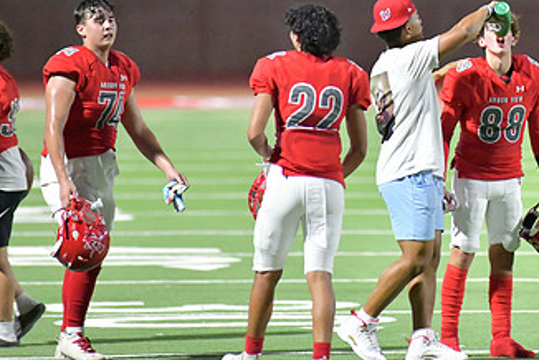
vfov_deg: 2.6
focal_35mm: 533
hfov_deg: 3.9
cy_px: 87
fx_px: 7987
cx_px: 470
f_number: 3.5
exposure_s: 1/1250
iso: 16000
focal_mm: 300
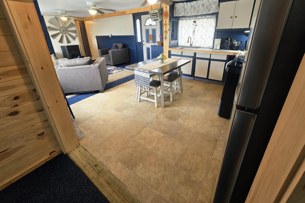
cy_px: 88
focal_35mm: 14
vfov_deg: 80.8
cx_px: 155
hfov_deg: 104.2
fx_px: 119
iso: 160
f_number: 2.2
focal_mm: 2.2
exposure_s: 1/60.2
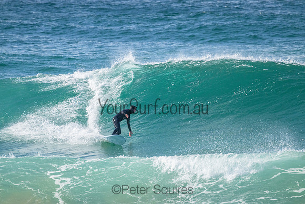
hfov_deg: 2.6
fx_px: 6779
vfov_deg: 1.7
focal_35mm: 800
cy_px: 102
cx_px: 152
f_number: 11
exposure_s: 1/1600
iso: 3600
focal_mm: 800
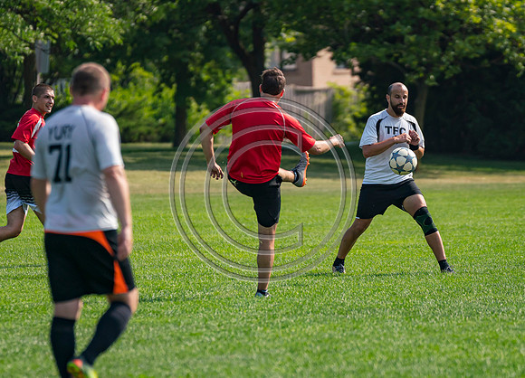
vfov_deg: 3.3
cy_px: 192
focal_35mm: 433
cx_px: 338
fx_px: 6477
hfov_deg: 4.6
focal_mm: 200
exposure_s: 1/5000
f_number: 2.8
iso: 400
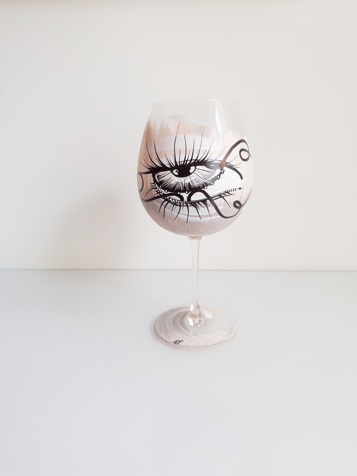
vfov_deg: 71.6
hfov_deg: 56.8
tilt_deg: -14.7
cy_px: 238
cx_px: 178
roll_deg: +0.4
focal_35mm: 24
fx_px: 330
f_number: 1.78
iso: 160
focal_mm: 6.76
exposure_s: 1/100
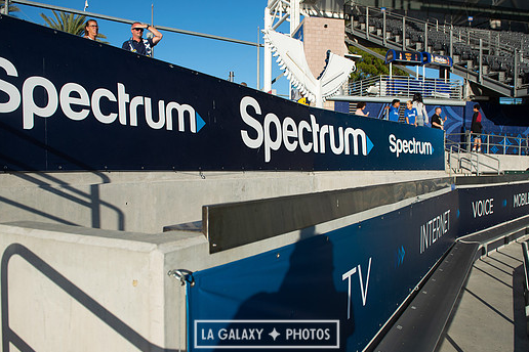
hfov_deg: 67.4
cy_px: 181
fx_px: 397
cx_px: 267
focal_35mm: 27
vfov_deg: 47.9
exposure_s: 1/2000
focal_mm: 24
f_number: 4.5
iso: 200
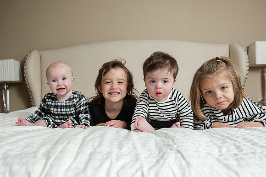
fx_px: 232
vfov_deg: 41.9
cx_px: 120
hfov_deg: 59.5
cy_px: 90
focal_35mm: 31
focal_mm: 28
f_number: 5.6
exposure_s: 1/200
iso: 400
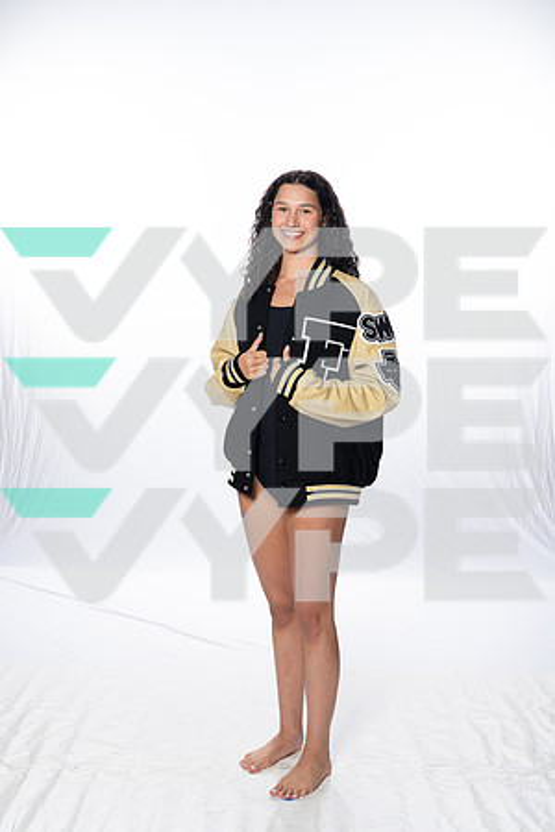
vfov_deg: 39.6
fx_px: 1156
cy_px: 416
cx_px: 278
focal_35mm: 50
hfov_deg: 27.0
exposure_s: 1/250
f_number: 8
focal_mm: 50
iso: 800
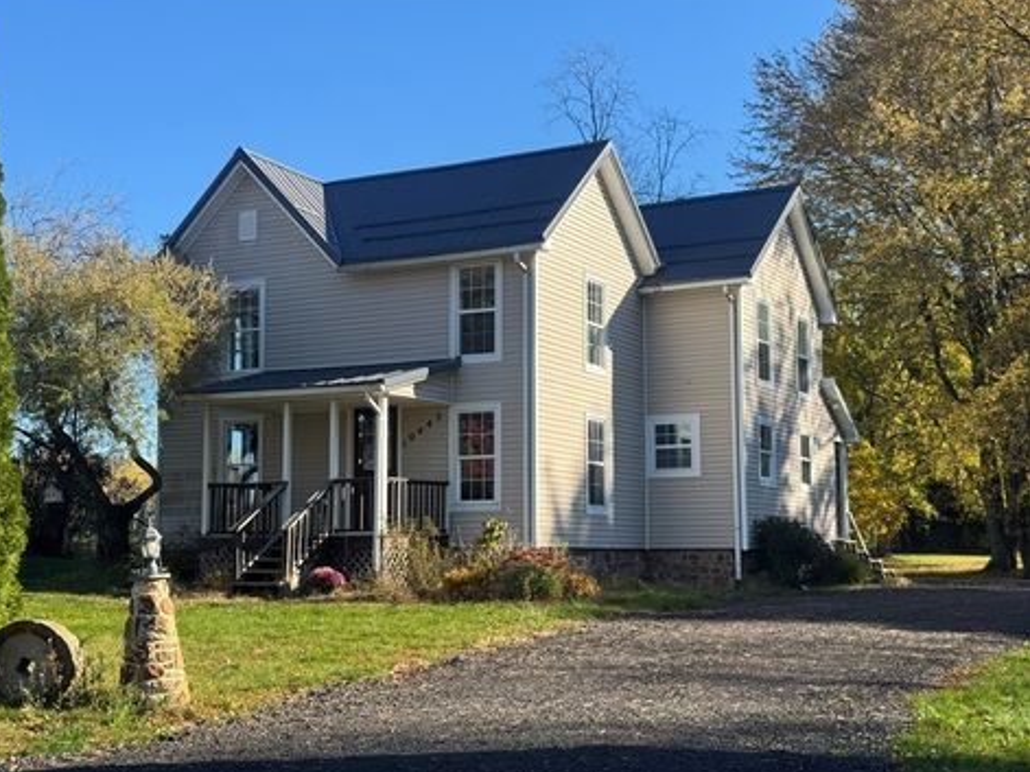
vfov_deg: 28.5
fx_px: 1517
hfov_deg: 37.5
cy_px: 393
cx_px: 485
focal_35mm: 51
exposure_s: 1/2045
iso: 64
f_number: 1.78
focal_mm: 6.76
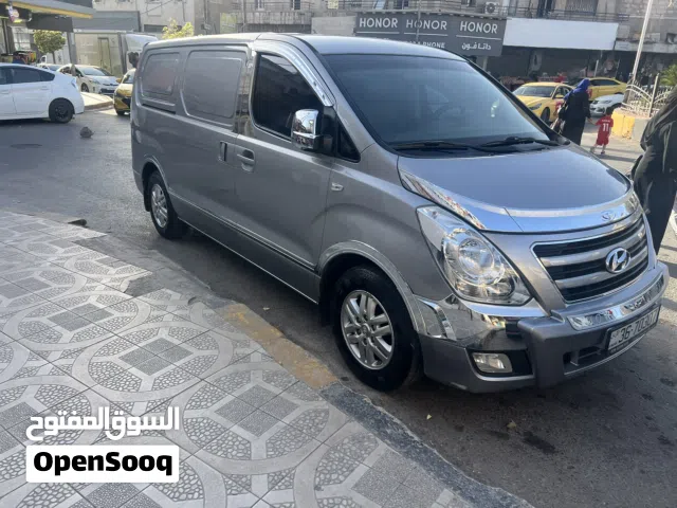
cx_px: 338
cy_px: 254
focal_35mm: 26
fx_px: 508
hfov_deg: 67.3
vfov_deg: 53.1
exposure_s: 1/780
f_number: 1.5
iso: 50
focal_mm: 5.7
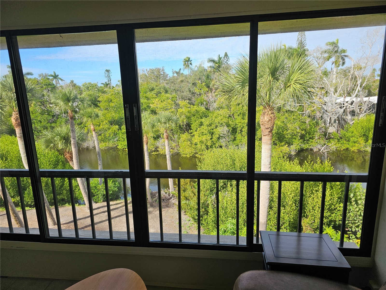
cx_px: 193
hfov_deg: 73.9
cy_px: 145
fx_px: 256
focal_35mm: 23
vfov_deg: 58.9
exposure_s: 1/411
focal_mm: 6.3
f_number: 1.7
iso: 20
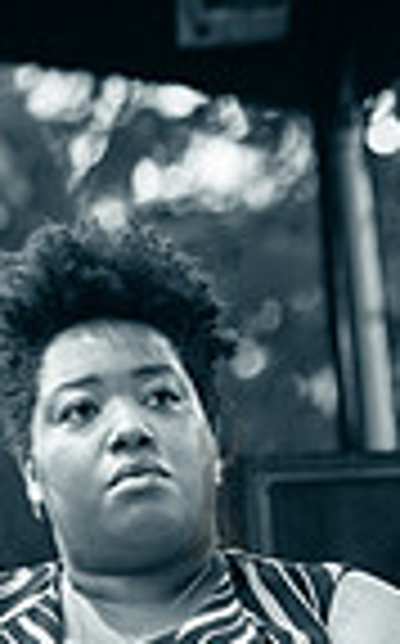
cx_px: 1079
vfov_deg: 3.4
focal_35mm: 616
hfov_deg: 2.1
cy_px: 645
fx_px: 10777
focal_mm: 120
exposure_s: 1/200
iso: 1250
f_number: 2.8
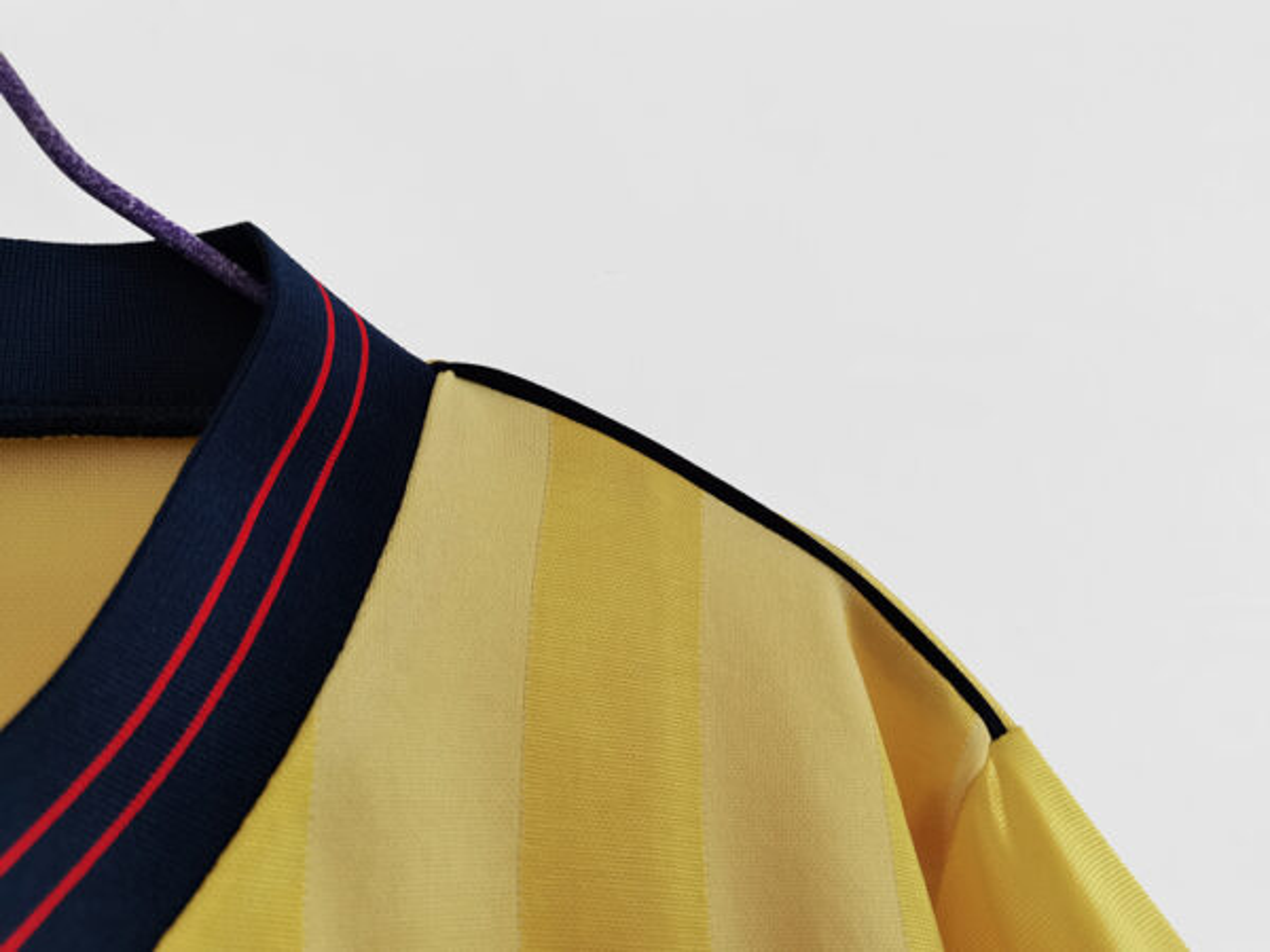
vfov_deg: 53.1
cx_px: 635
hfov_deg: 67.3
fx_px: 954
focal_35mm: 26
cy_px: 476
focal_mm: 5.58
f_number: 1.8
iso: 64
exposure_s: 1/100
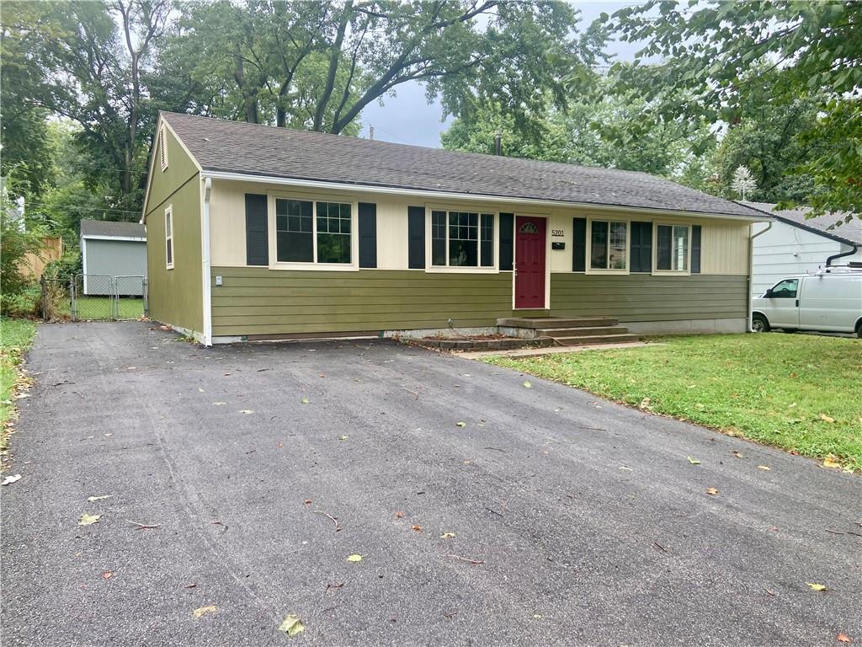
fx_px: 647
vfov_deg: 53.1
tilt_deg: -5.7
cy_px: 324
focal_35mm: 26
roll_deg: +0.5
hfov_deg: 67.3
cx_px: 431
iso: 32
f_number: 1.8
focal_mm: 4.25
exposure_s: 1/303
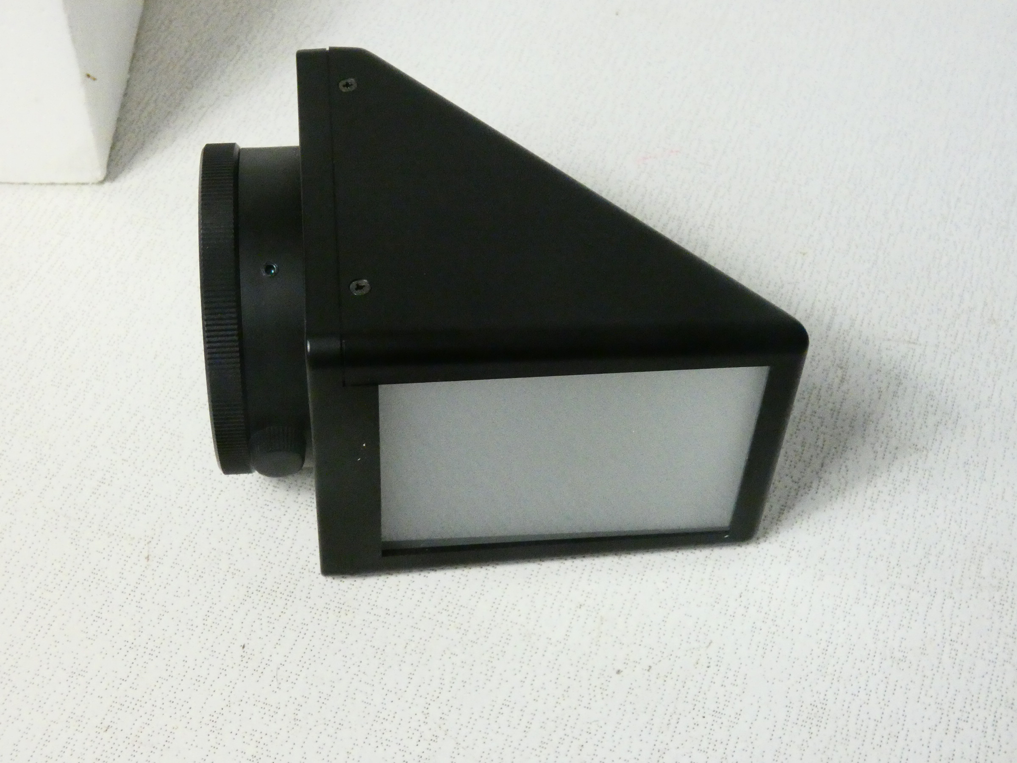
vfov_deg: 25.2
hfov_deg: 33.2
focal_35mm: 58
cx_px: 508
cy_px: 382
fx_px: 1704
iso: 1600
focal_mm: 10.4
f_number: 5.6
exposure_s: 1/160
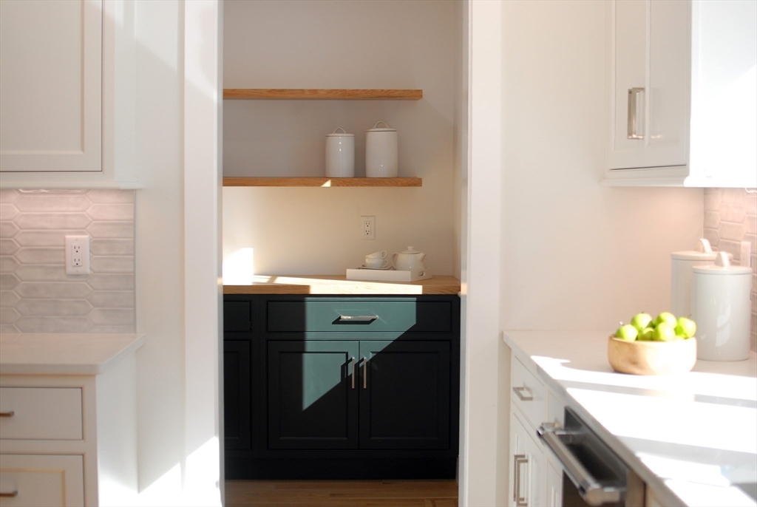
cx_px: 378
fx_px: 1106
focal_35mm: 52
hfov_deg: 37.8
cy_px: 254
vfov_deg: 25.8
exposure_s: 1/320
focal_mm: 35
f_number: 2.5
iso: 200
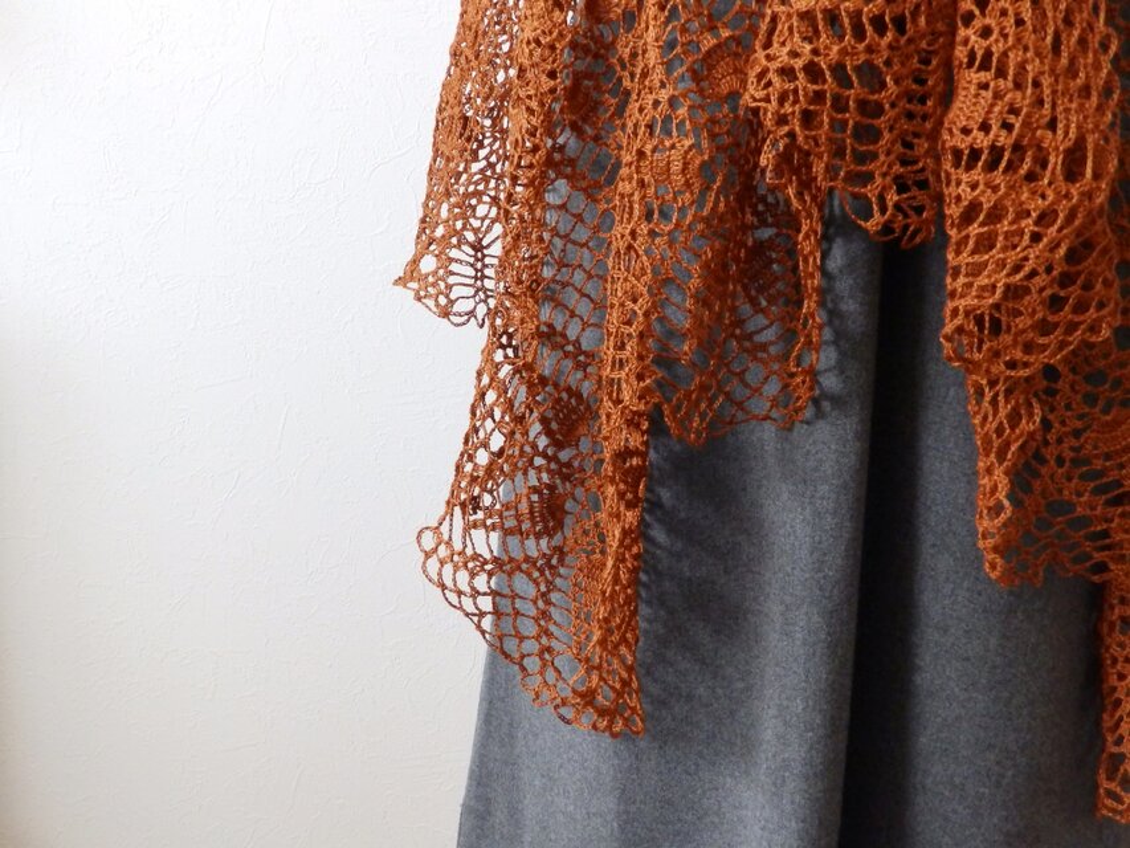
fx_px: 1045
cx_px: 565
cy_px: 424
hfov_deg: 56.8
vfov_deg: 44.2
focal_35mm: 32
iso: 800
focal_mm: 5.7
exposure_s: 1/30
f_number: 3.7
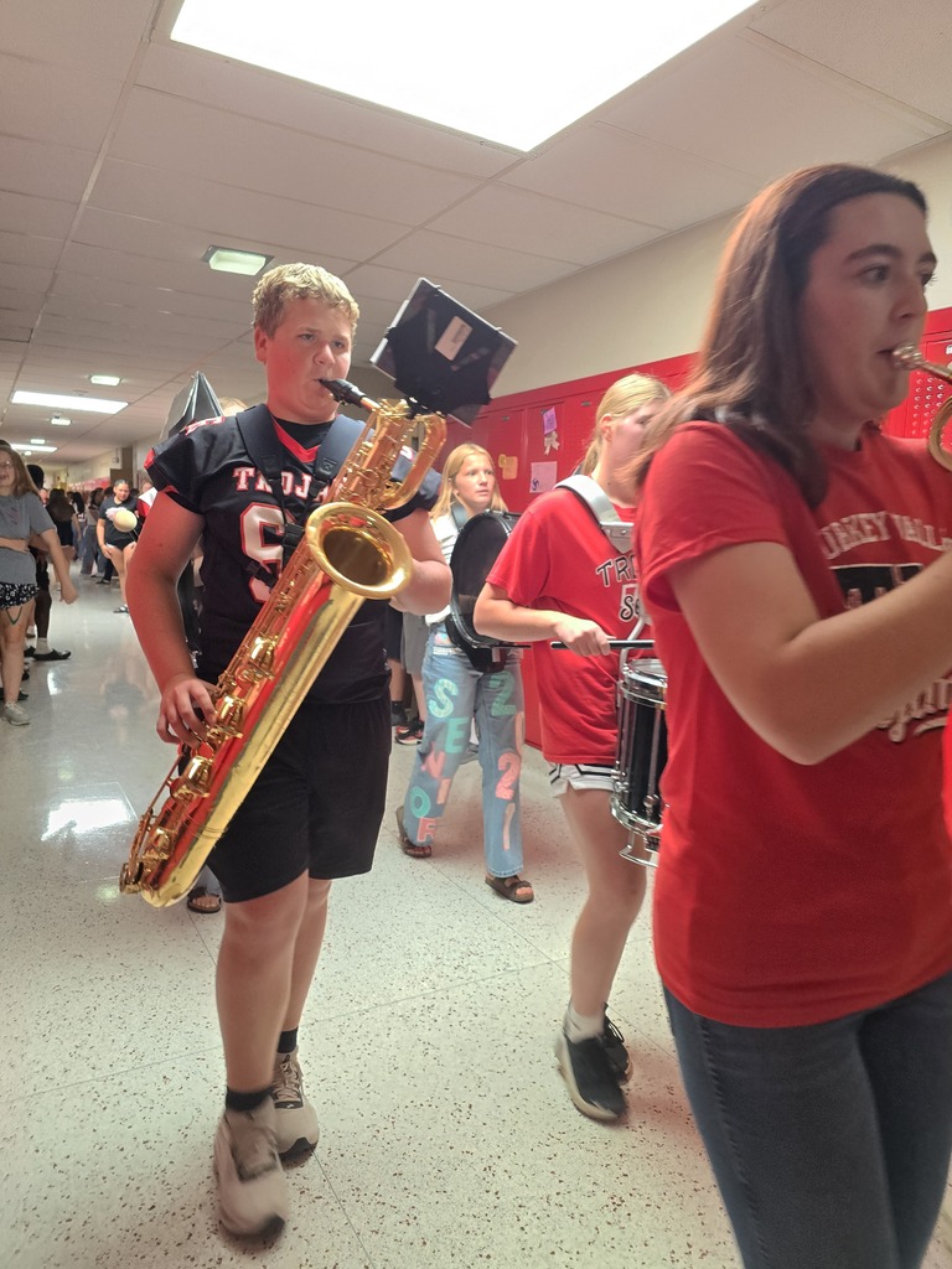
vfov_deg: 73.9
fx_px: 843
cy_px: 634
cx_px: 476
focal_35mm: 23
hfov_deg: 58.9
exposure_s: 1/120
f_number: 1.7
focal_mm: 6.3
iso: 200
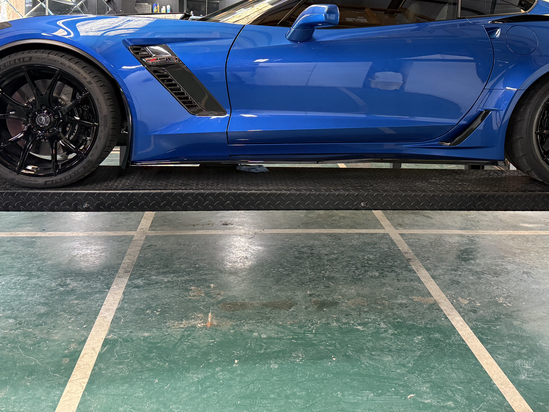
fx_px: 571
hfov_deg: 51.2
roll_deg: -3.1
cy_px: 104
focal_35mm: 36
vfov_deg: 38.6
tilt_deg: -7.6
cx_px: 316
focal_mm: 6.76
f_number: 1.78
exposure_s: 1/60
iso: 320
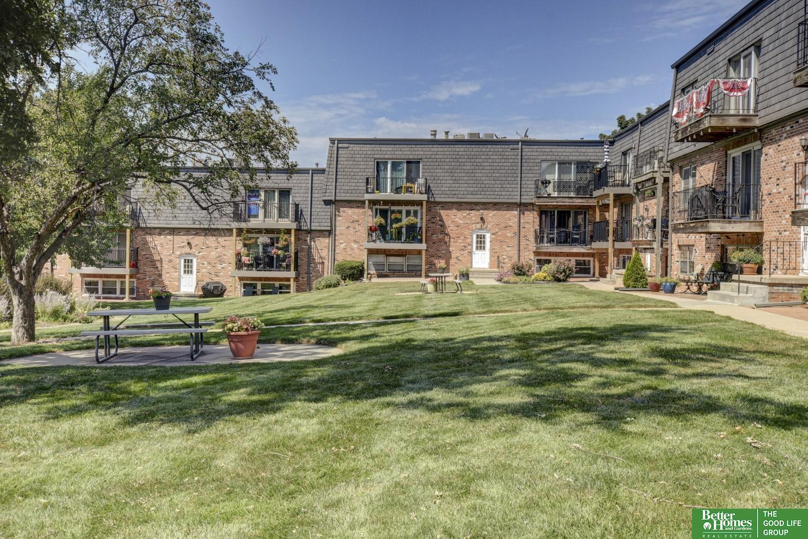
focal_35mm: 36
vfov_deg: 36.9
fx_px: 808
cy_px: 270
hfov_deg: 53.1
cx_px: 404
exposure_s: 1/400
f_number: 8
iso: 400
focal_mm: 24
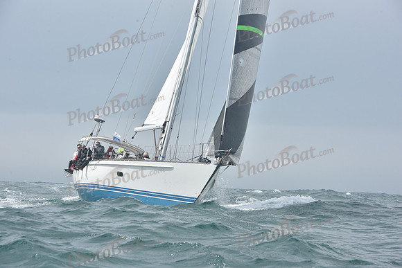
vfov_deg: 10.2
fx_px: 1508
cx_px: 201
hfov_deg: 15.2
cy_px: 134
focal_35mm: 135
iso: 320
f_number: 11
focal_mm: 135
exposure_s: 1/800
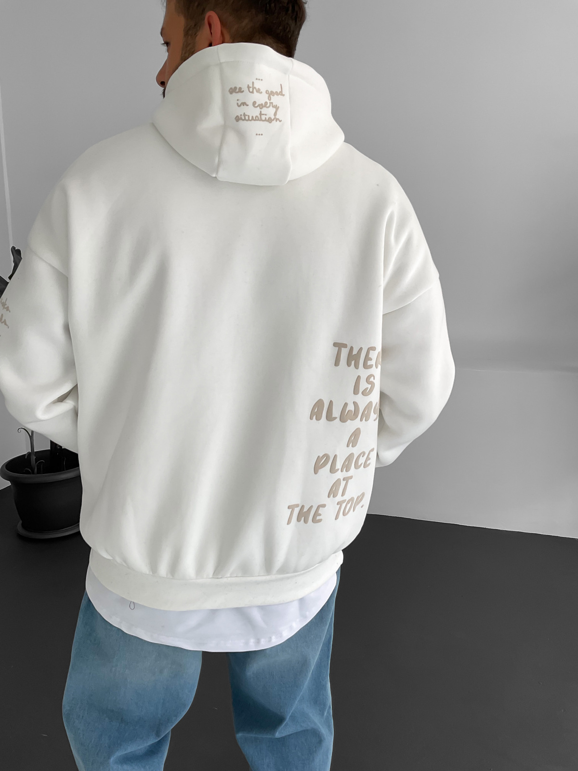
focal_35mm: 29
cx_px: 289
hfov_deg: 48.2
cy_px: 386
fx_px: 646
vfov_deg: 61.7
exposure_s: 1/140
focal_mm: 3
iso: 16
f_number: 1.8
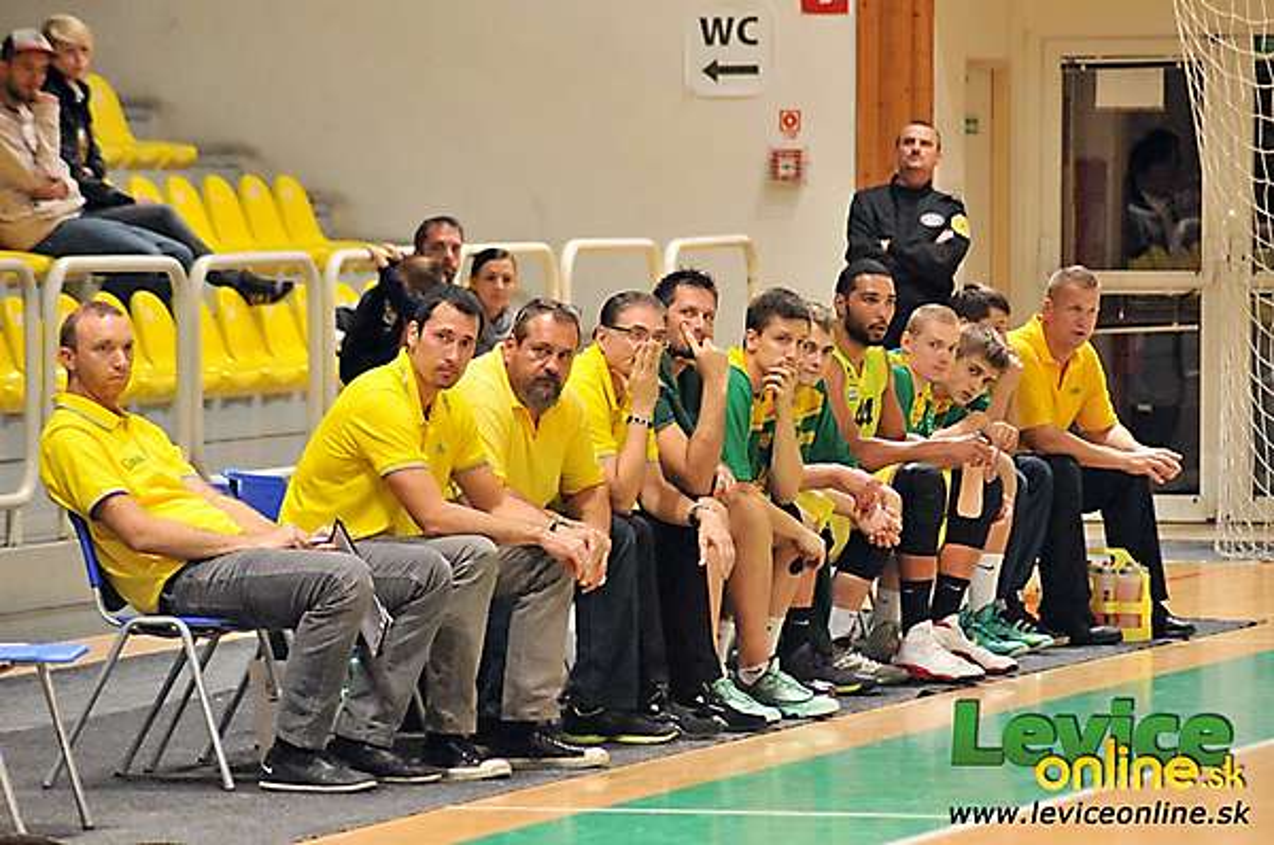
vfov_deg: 4.8
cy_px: 422
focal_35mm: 285
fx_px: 10070
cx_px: 637
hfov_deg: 7.2
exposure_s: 1/125
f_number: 4.8
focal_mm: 190
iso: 2500
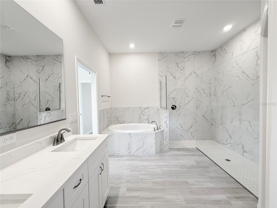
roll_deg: +0.9
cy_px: 104
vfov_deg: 85.7
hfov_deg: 102.1
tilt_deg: -1.3
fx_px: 112
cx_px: 138
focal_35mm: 14
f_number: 2.2
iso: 200
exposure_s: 1/120
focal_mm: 2.22
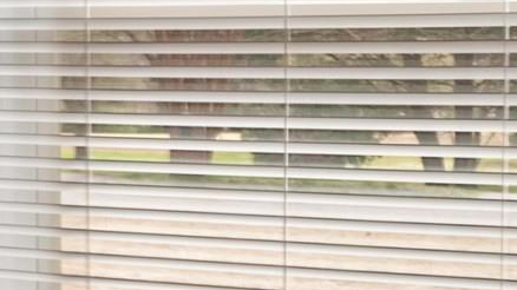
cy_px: 33
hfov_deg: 11.2
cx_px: -1001
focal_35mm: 125
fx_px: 1713
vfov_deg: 9.6
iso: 250
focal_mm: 17
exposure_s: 1/80
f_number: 7.1
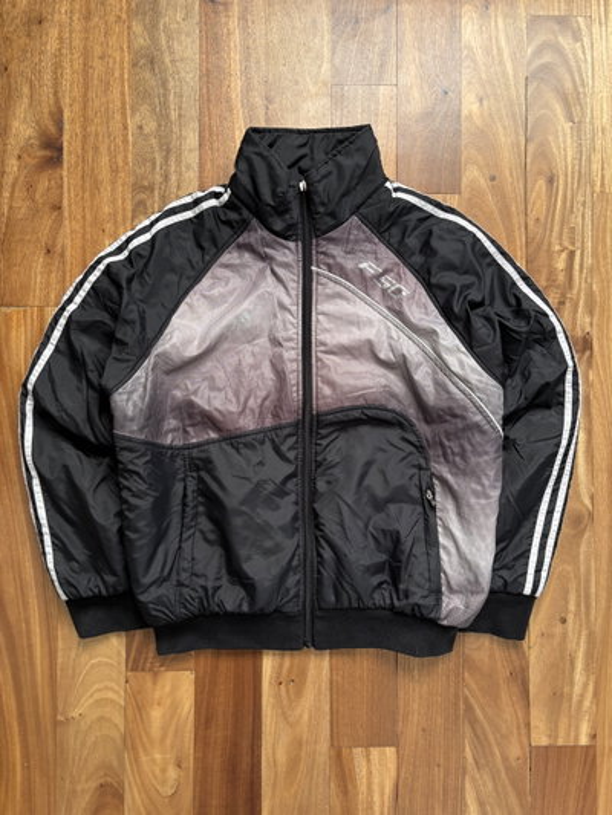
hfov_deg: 53.1
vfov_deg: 67.3
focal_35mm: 26
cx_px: 306
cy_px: 408
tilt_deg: -88.7
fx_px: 613
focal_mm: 5.96
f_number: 1.6
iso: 64
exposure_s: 1/121
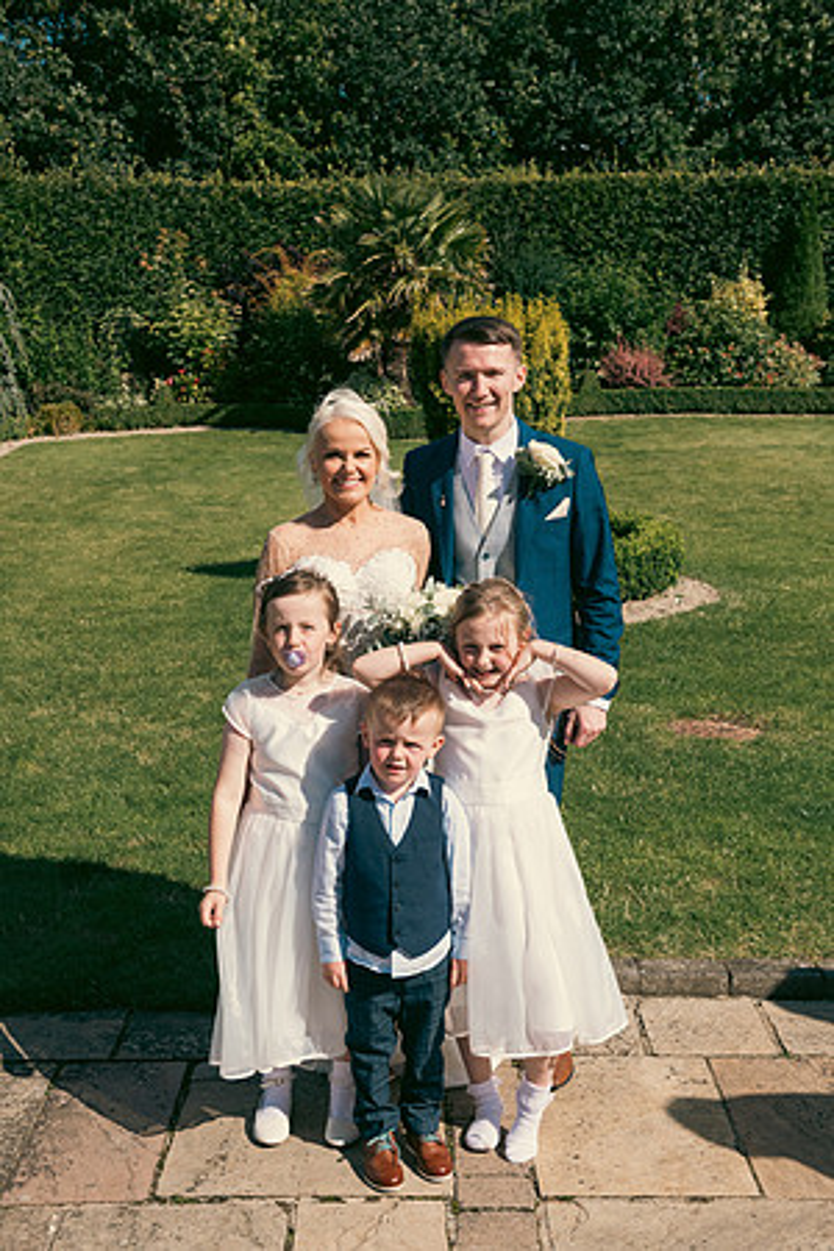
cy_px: 626
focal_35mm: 42
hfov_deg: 31.9
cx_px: 417
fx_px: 1459
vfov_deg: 46.4
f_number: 6.3
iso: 160
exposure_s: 1/2000
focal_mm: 42
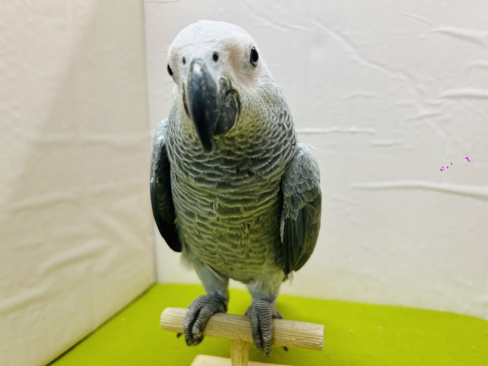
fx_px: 367
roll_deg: -0.5
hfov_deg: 67.3
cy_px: 183
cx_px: 244
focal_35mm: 26
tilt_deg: -5.9
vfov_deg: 53.1
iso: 100
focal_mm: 5.7
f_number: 1.5
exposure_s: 1/100
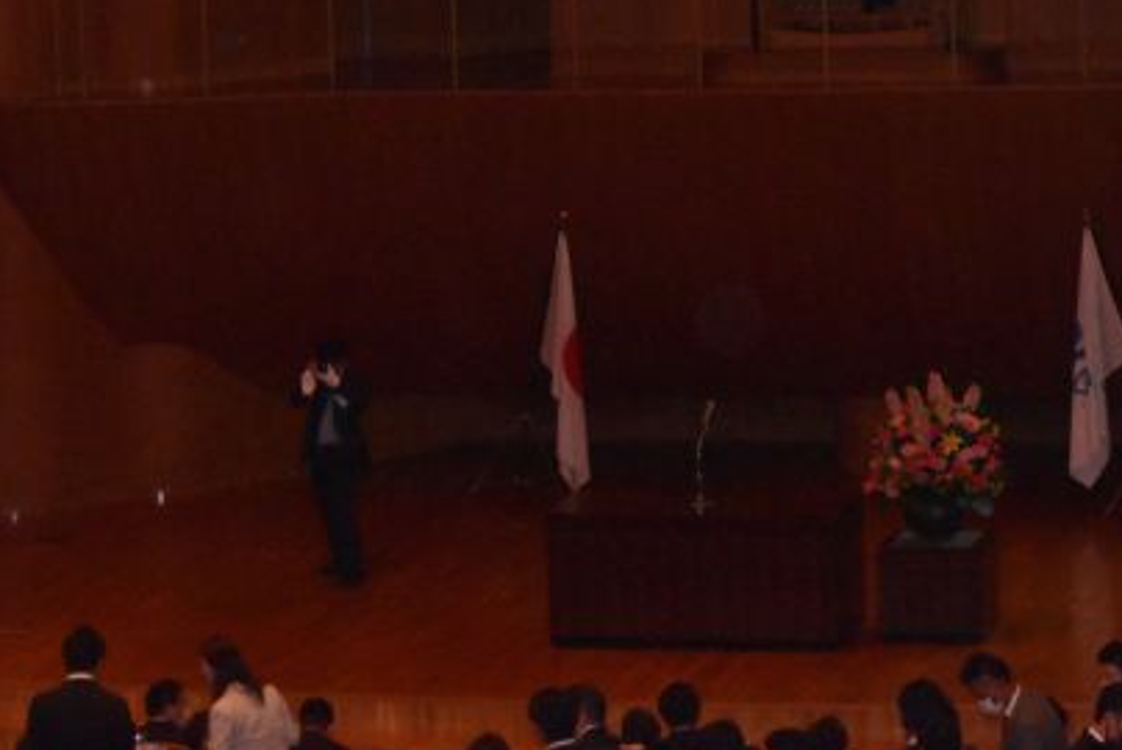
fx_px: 4581
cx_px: 750
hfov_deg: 13.9
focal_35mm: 147
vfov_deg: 9.3
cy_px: 119
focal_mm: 55
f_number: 4.5
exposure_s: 1/60
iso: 6400
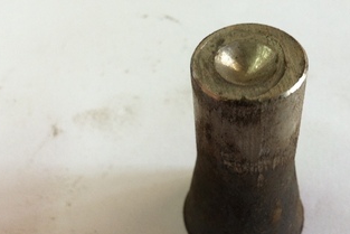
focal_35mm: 58
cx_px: 178
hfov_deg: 34.5
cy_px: 137
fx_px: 564
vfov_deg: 23.4
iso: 100
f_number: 2.8
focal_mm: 3.85
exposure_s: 1/15
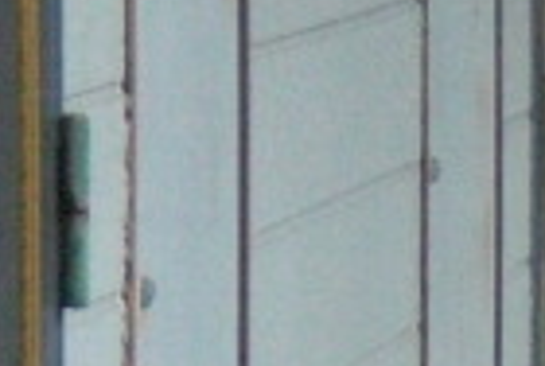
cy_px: 249
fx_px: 8208
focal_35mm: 541
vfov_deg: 2.6
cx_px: 1117
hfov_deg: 3.8
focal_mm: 18.9
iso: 800
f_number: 5.9
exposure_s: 1/80
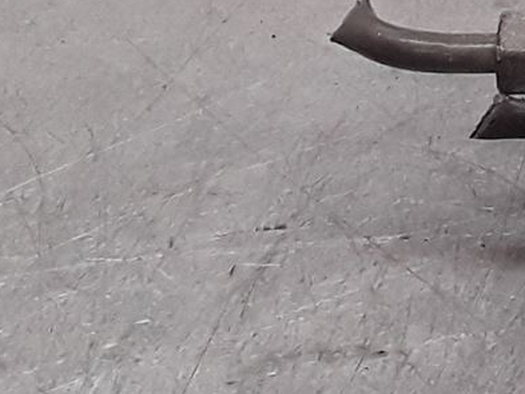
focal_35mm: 146
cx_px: 1009
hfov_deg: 12.2
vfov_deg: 9.9
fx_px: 2215
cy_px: -158
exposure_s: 1/100
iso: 100
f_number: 1.9
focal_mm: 2.91
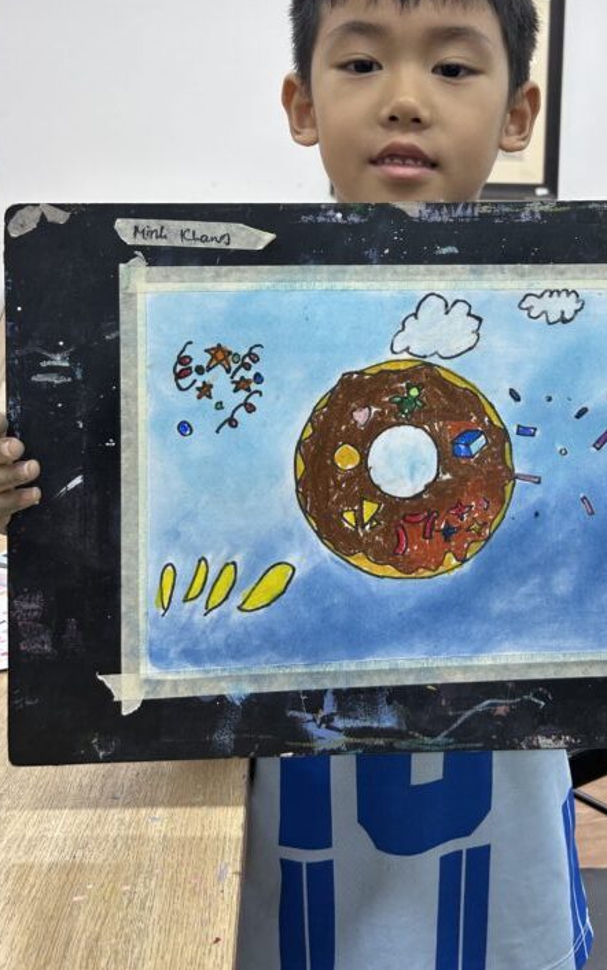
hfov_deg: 32.3
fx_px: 1032
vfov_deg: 49.4
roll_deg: -3.7
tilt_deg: -4.3
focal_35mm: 39
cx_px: 431
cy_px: 317
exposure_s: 1/100
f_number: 1.5
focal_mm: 5.7
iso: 32
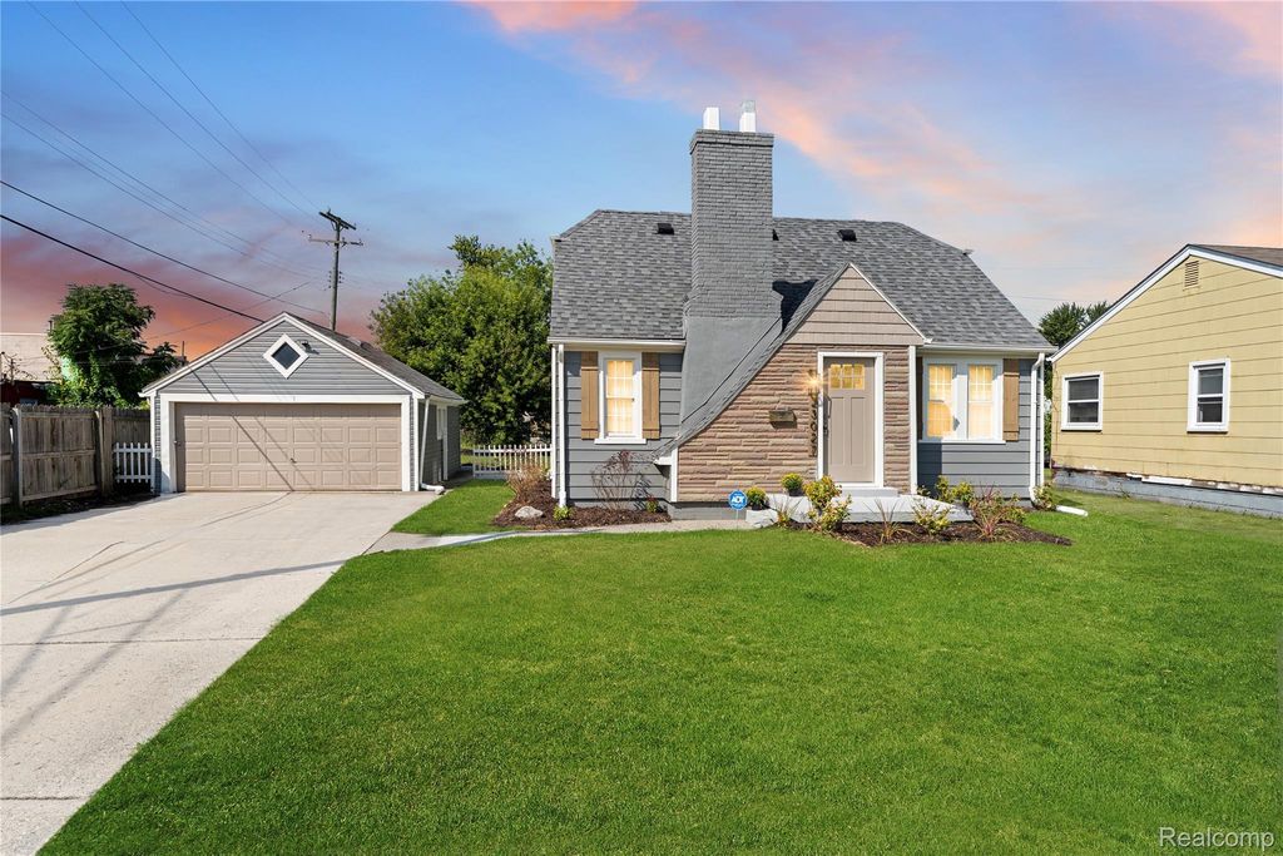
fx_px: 699
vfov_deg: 63.0
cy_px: 428
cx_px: 642
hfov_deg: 85.1
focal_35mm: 20
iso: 100
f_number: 5.6
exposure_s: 1/2000
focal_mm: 19.6
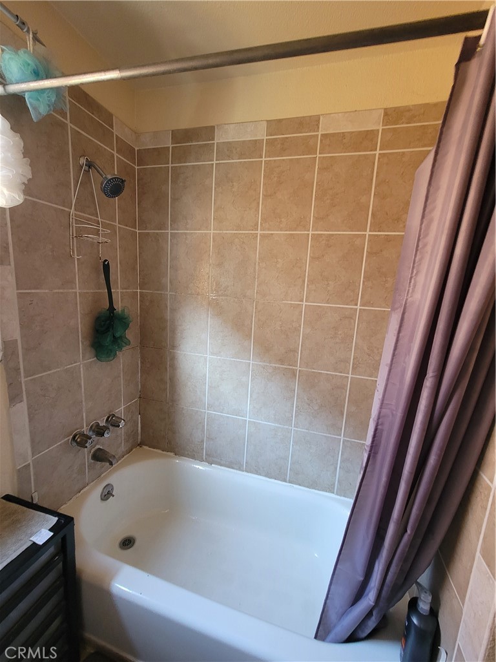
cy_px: 331
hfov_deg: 89.9
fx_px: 248
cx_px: 248
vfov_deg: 106.2
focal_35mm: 13
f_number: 2.2
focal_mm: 2.2
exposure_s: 1/30
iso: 320
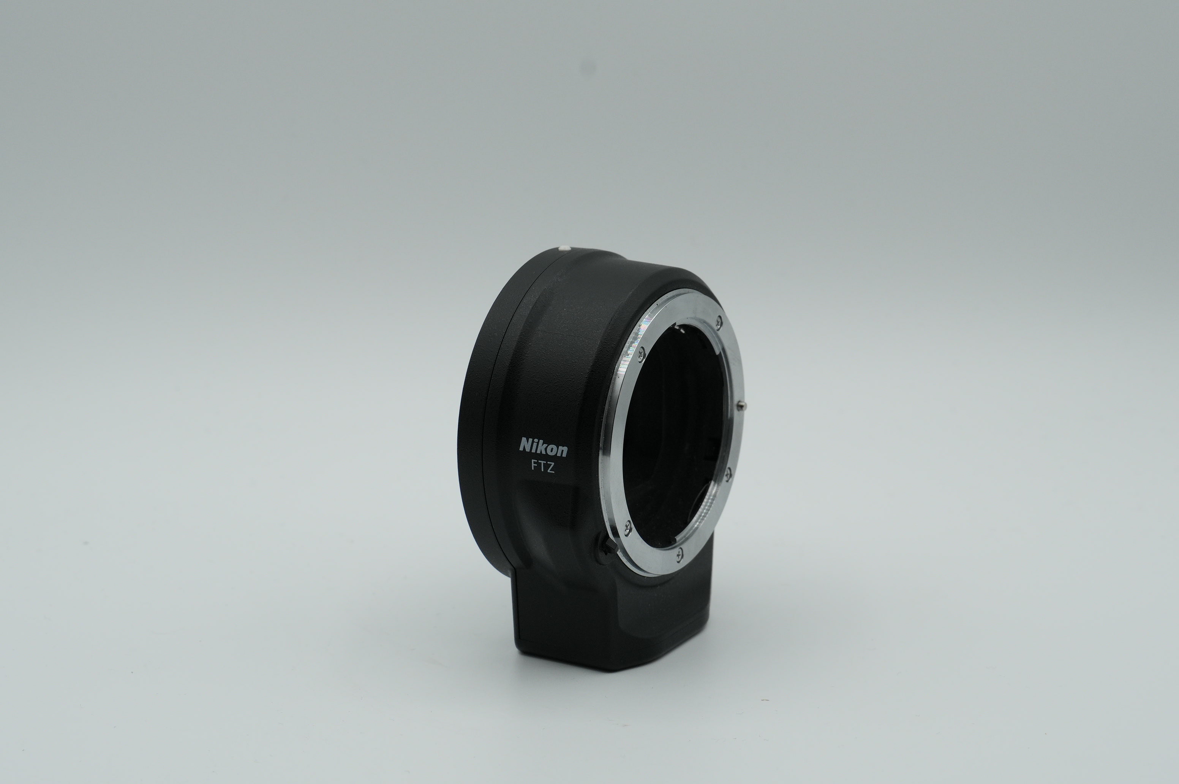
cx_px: 590
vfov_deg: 20.6
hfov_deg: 30.5
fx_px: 2160
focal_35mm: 66
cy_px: 392
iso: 250
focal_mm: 44
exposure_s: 1/200
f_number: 10
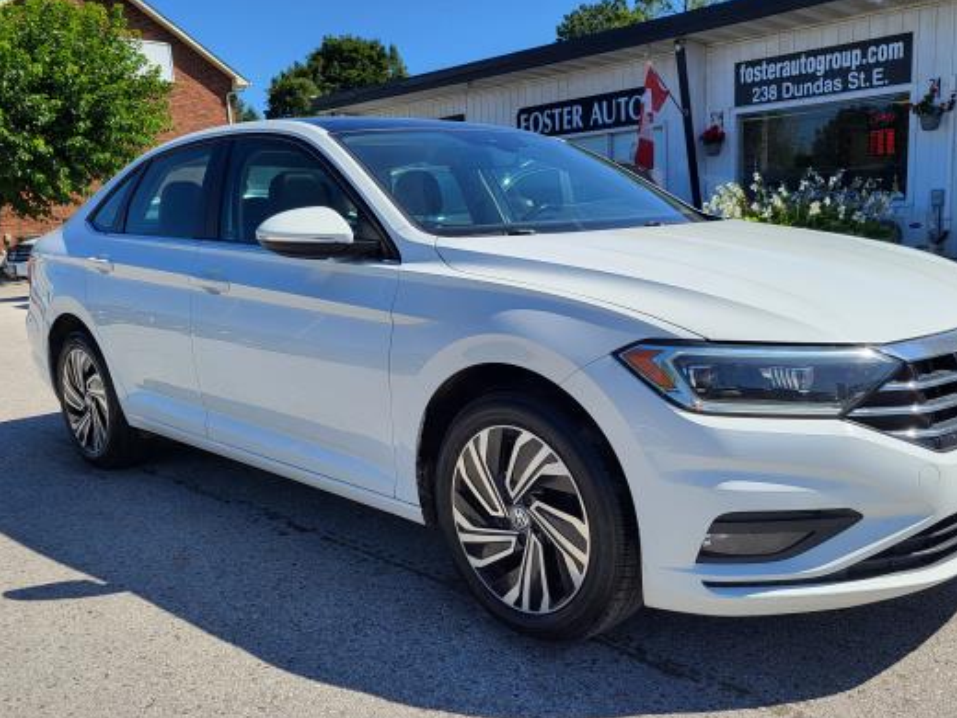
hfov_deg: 56.7
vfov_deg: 44.2
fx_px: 885
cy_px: 368
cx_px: 526
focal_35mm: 32
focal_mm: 5.4
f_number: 1.8
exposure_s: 1/2417
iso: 40
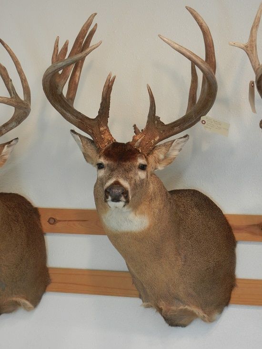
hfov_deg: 16.6
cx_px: 131
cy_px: 174
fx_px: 898
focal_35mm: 89
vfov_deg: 22.0
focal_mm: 16
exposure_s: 1/30
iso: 324
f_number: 4.4
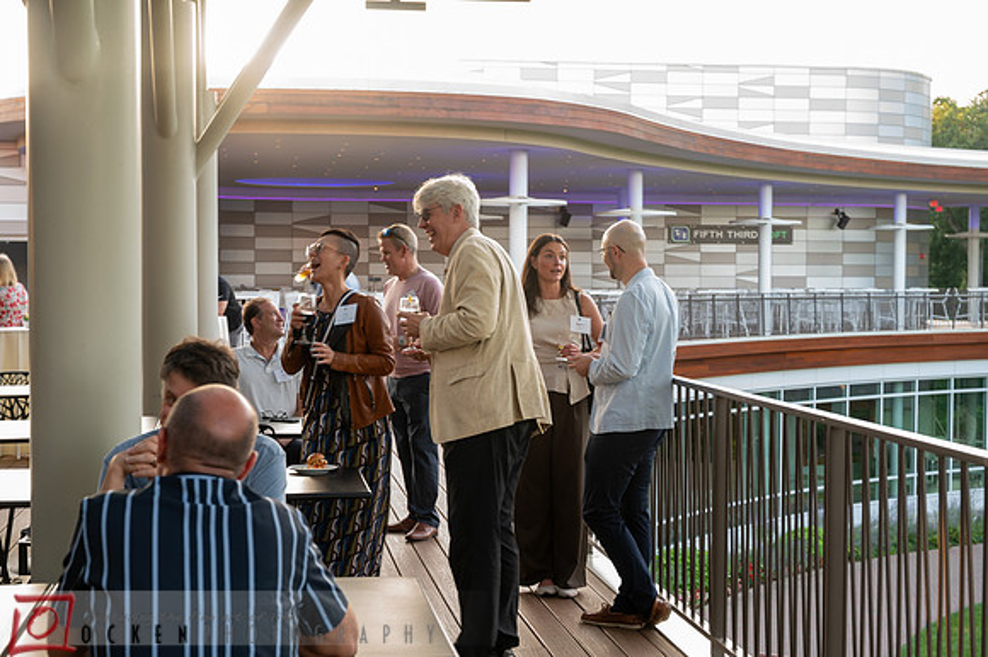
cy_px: 339
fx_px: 1513
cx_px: 494
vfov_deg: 24.5
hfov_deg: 36.2
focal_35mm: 55
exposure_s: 1/30
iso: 400
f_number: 5
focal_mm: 52
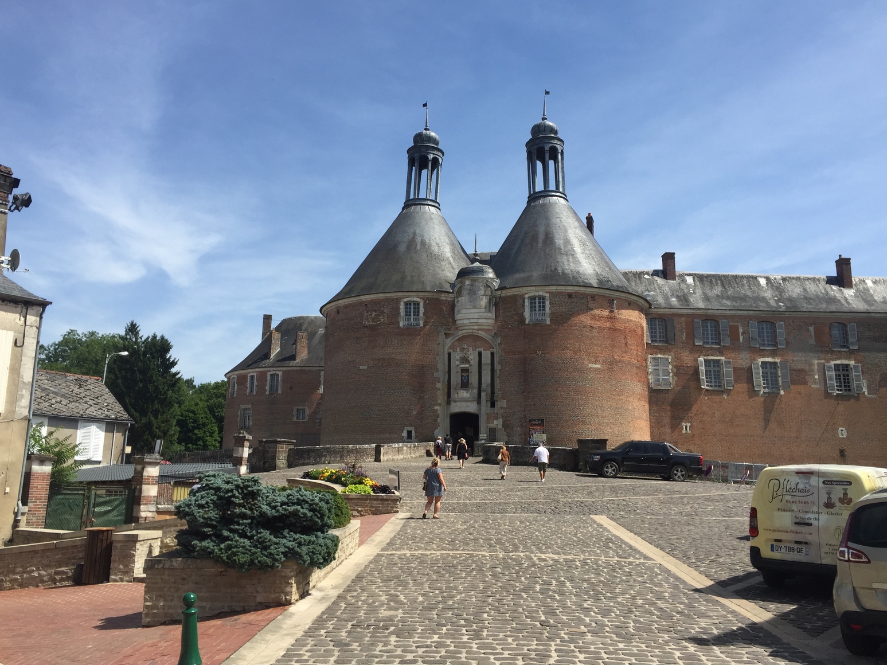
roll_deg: -0.8
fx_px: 769
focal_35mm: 30
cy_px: 329
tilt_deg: +12.6
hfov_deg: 60.0
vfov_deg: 46.8
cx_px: 437
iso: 32
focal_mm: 4.15
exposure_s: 1/1799
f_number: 2.2
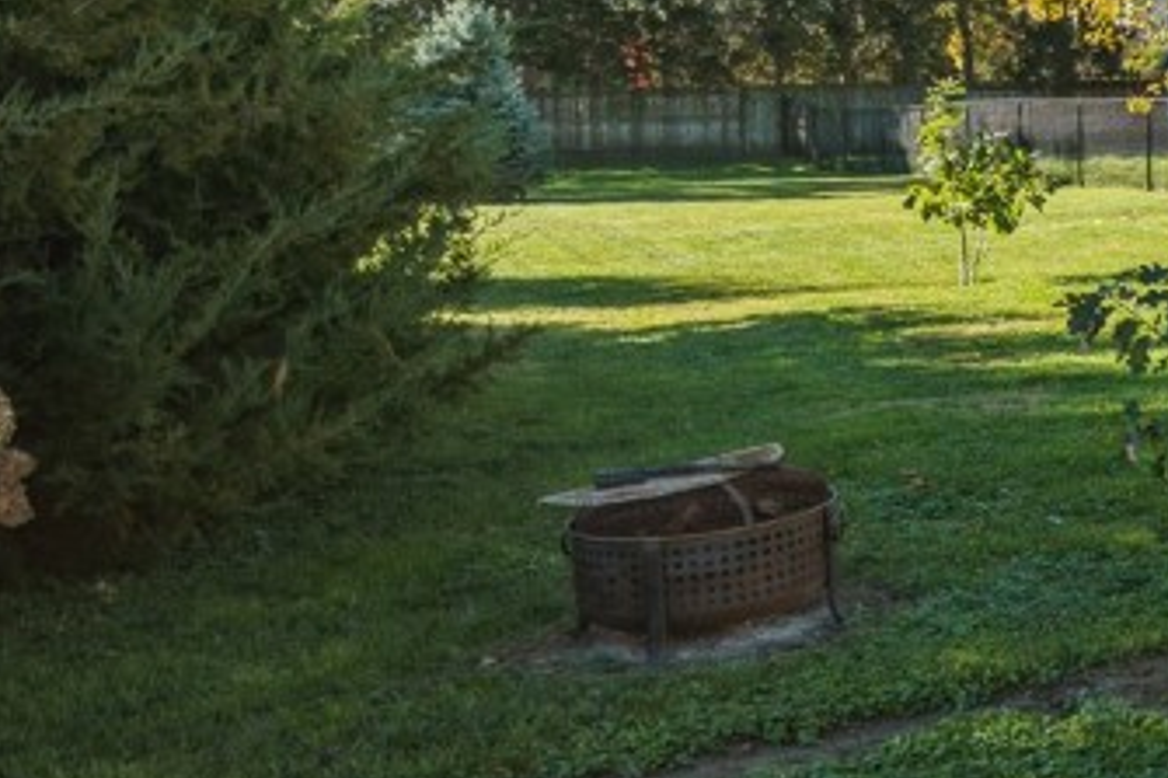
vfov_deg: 23.9
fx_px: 1783
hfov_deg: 26.8
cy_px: 77
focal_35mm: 55
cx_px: 1719
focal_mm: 16
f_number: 4
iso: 400
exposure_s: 1/2500
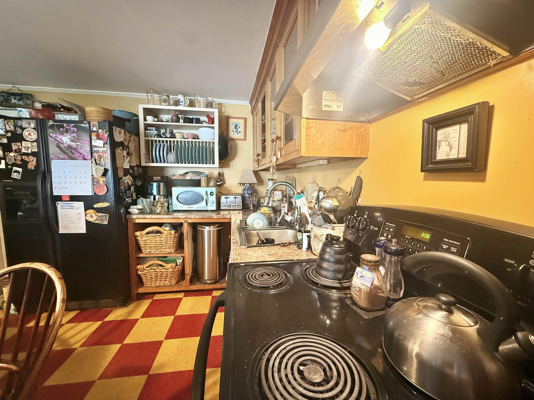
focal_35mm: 14
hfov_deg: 102.1
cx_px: 267
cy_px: 200
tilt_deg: -5.2
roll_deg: -0.8
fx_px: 216
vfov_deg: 85.7
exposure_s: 1/40
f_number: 2.2
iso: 1000
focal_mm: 2.22
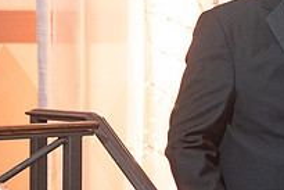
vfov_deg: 6.2
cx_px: 377
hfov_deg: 9.1
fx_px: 1760
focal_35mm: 223
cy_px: 57
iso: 4000
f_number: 4
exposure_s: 1/100
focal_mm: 70
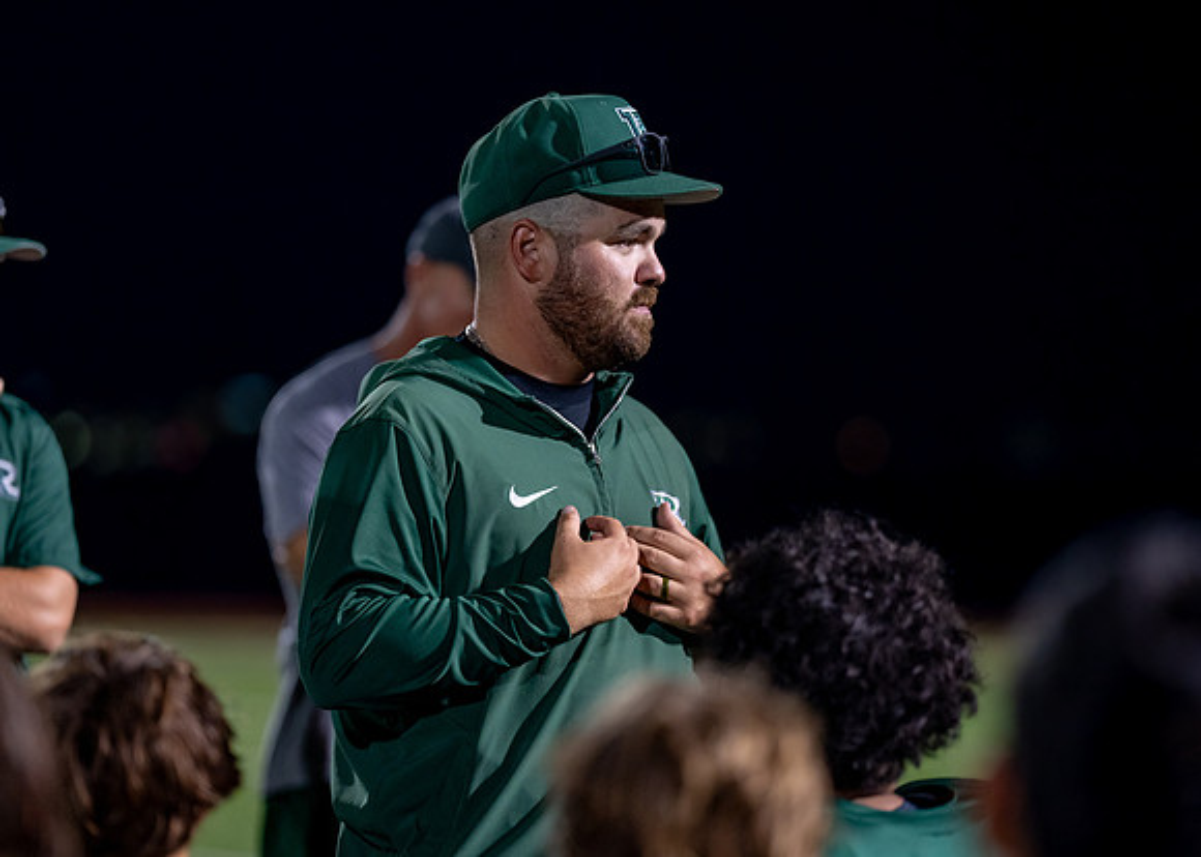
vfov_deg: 8.5
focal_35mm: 169
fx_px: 5757
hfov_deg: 11.9
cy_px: 481
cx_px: 609
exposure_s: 1/1250
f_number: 1.8
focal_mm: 135
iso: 1250
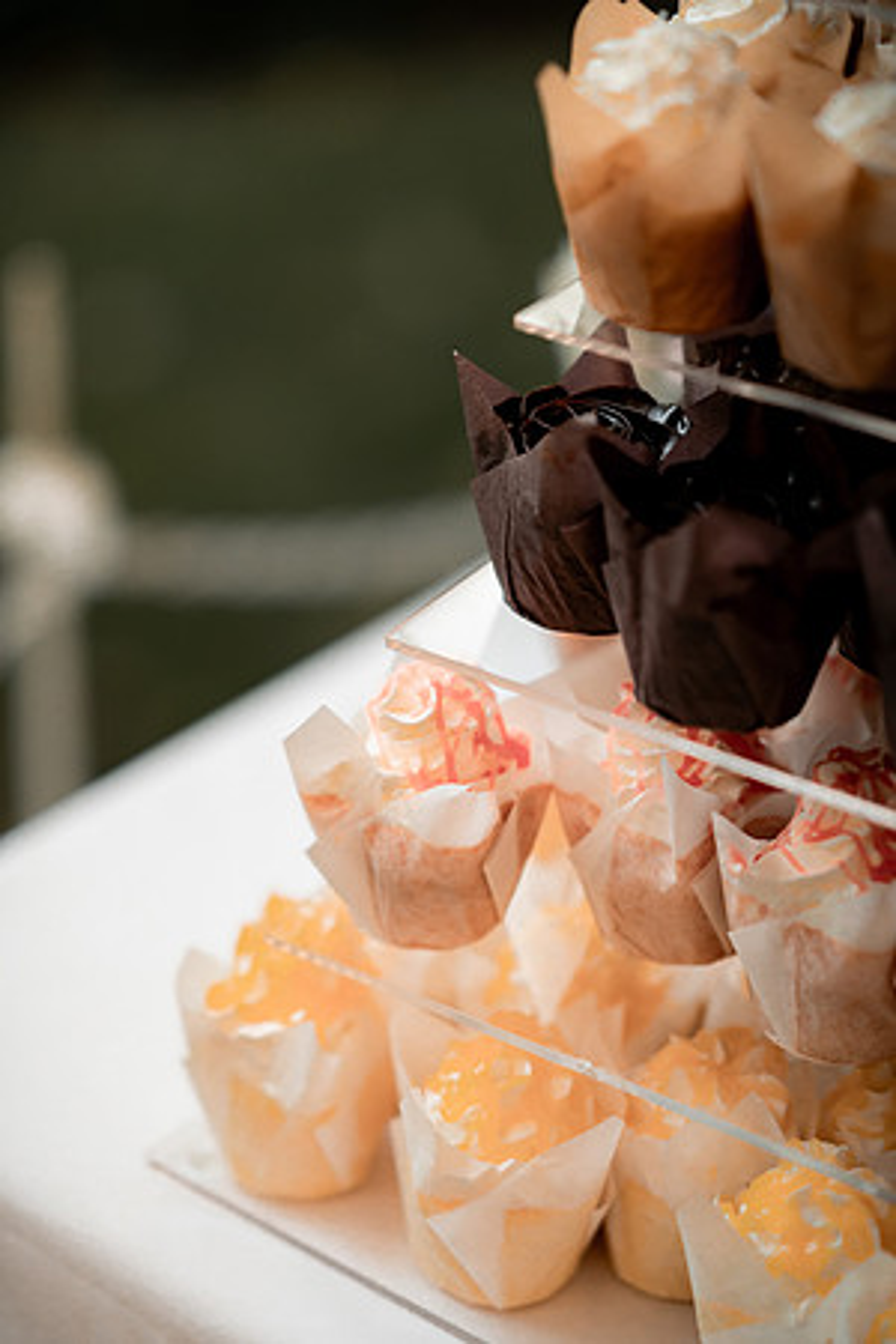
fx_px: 3173
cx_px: 448
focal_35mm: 85
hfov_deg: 16.1
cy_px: 672
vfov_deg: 23.9
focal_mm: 85
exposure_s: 1/320
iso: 800
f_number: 1.4
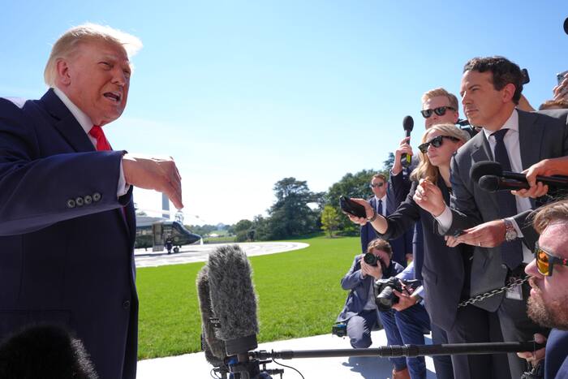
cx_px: 284
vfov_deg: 53.2
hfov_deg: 73.7
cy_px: 190
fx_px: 379
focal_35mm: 24
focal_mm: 24
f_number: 6.3
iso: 500
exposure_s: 1/1250
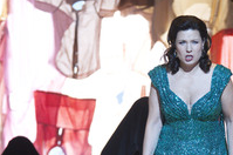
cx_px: 197
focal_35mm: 499
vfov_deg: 2.7
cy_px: 160
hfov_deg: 4.1
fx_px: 3224
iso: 1600
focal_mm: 220
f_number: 4
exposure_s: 1/160
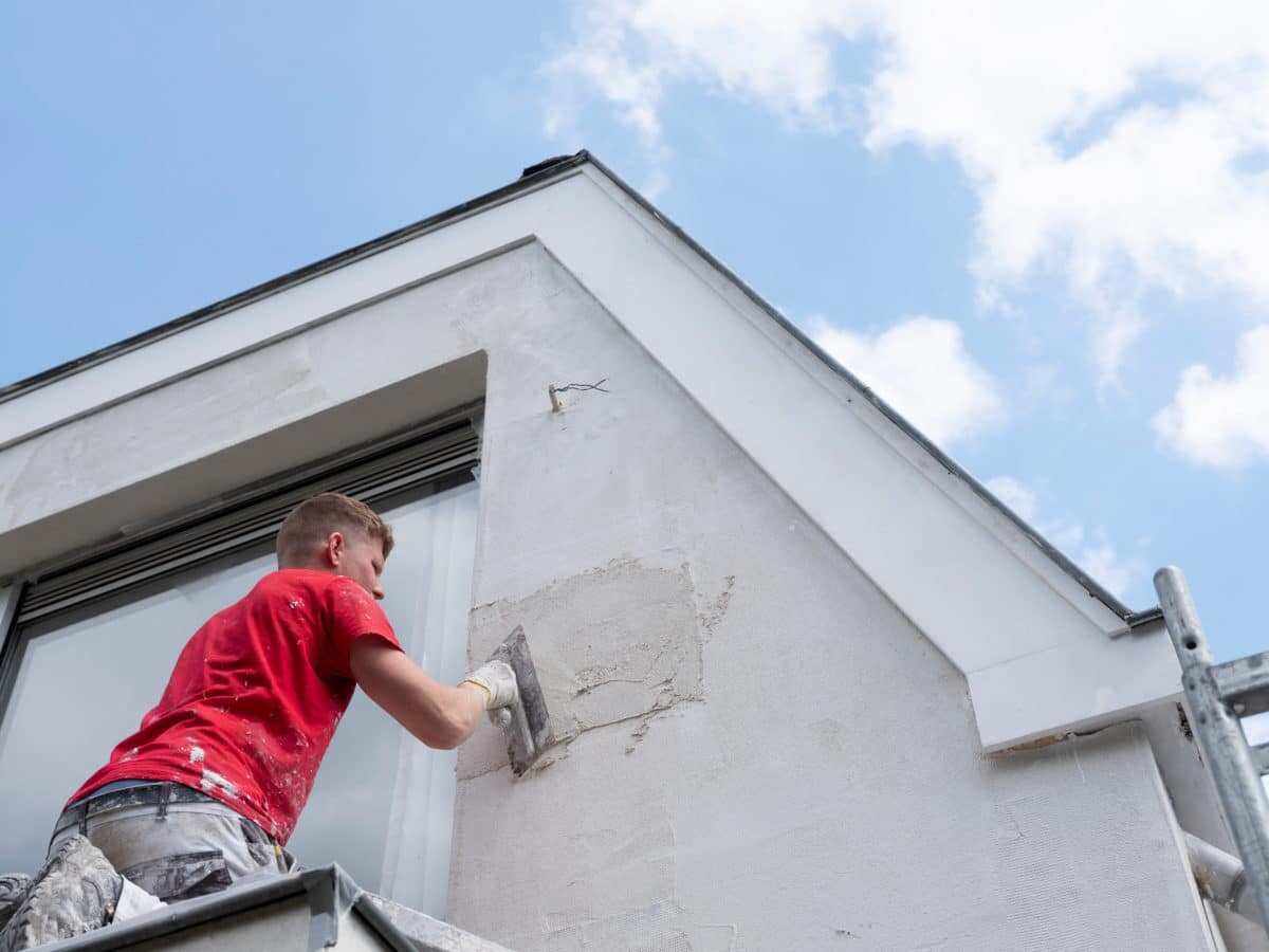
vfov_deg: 32.2
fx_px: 1650
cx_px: 634
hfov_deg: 42.1
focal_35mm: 45
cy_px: 476
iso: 100
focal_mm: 57.5
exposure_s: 1/250
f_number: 7.1
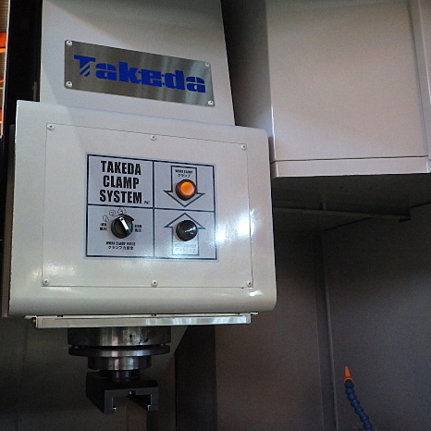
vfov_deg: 48.4
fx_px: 479
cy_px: 219
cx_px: 159
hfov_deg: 48.0
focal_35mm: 34
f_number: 3.5
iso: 1000
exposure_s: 1/45
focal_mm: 5
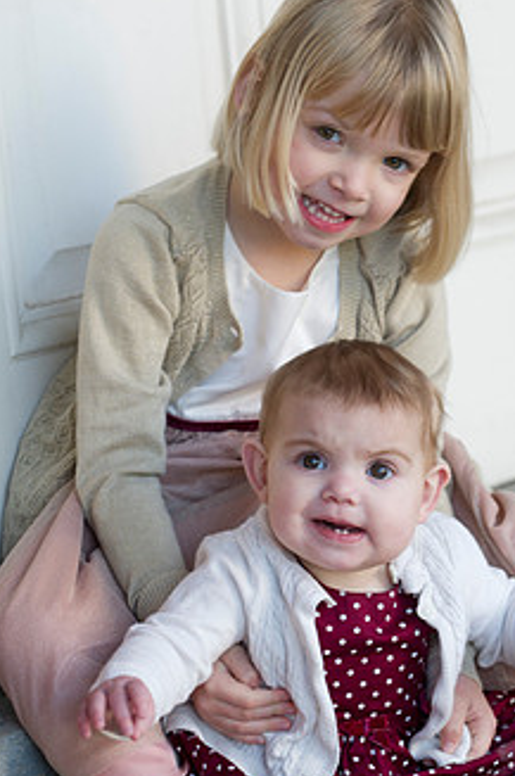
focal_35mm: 172
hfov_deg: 8.0
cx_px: 336
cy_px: 396
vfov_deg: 12.0
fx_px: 3702
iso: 250
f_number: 3.5
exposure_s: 1/125
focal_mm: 125
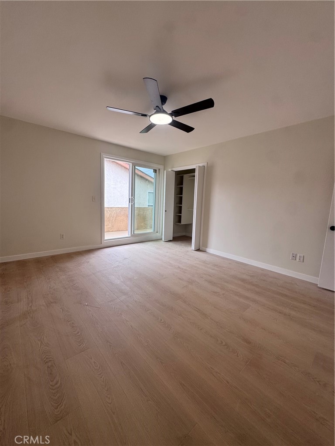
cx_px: 168
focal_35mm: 14
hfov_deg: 85.7
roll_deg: -1.2
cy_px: 223
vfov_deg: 102.1
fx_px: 181
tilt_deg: -5.8
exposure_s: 1/198
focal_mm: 2.22
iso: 40
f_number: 2.2
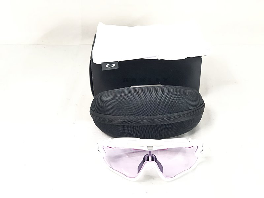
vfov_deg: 28.0
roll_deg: +3.1
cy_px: 99
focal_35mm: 52
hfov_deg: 36.8
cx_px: 132
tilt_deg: -36.2
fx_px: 397
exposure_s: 1/33
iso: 125
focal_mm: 6
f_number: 2.4
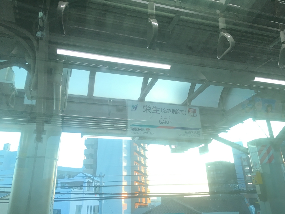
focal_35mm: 29
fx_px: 239
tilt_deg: +22.6
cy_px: 107
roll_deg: +2.2
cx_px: 142
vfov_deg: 48.2
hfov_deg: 61.7
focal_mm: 4.15
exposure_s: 1/30
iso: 50
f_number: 2.2
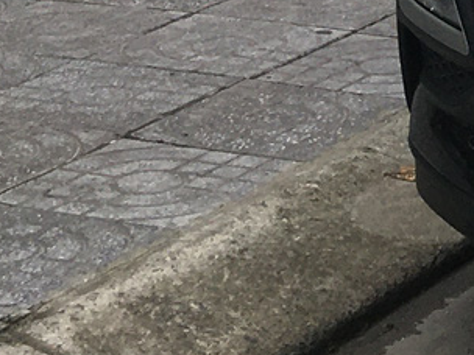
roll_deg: +2.4
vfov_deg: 6.8
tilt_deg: +3.0
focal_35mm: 191
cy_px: -786
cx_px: 1015
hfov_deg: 9.5
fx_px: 2615
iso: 25
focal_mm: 4.15
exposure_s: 1/1202
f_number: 2.2
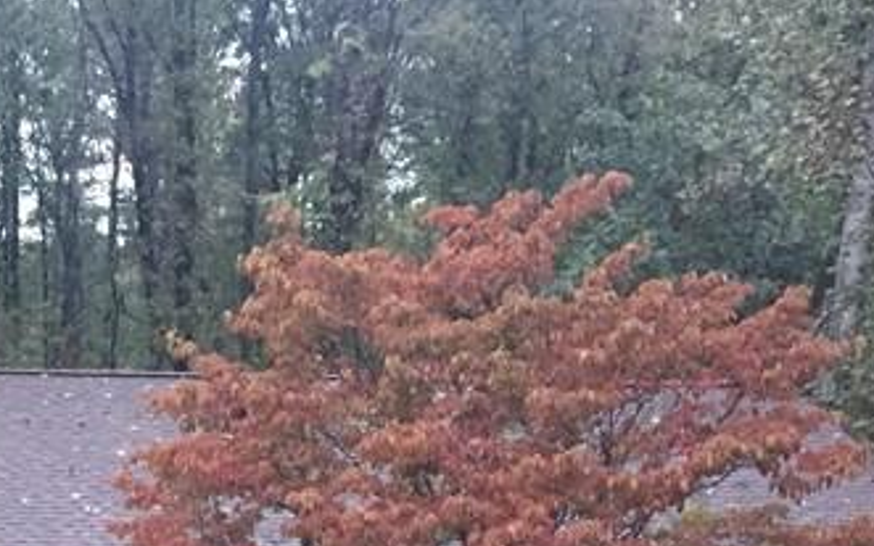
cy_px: 834
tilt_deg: -9.6
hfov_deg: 20.5
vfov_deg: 13.0
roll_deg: -1.1
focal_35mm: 95
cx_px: -164
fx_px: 2263
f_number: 2.2
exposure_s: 1/30
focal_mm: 4.15
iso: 200
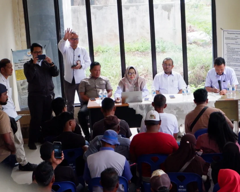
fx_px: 646
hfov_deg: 21.0
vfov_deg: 16.9
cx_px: 148
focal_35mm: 91
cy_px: 89
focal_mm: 45
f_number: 5.6
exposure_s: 1/140
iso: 5000
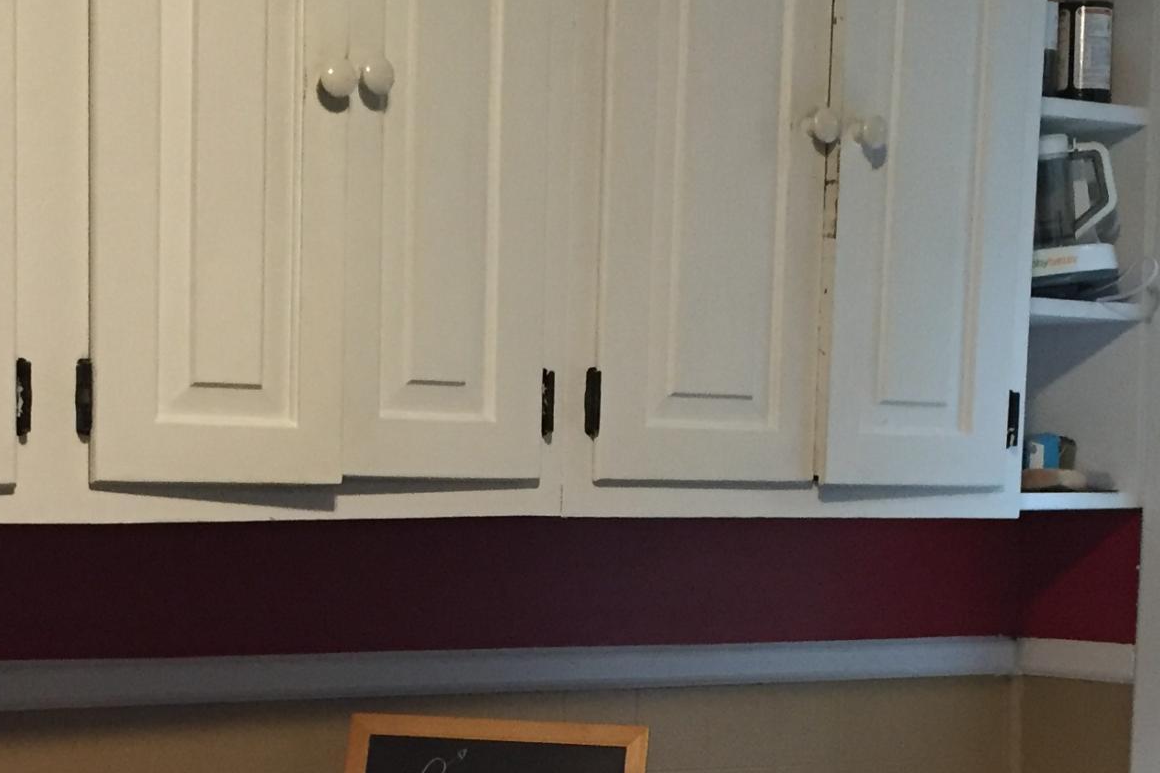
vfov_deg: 17.1
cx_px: 484
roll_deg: -0.5
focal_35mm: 78
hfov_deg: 26.0
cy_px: 754
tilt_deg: -6.2
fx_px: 2513
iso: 200
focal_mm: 4.15
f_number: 2.2
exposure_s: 1/30
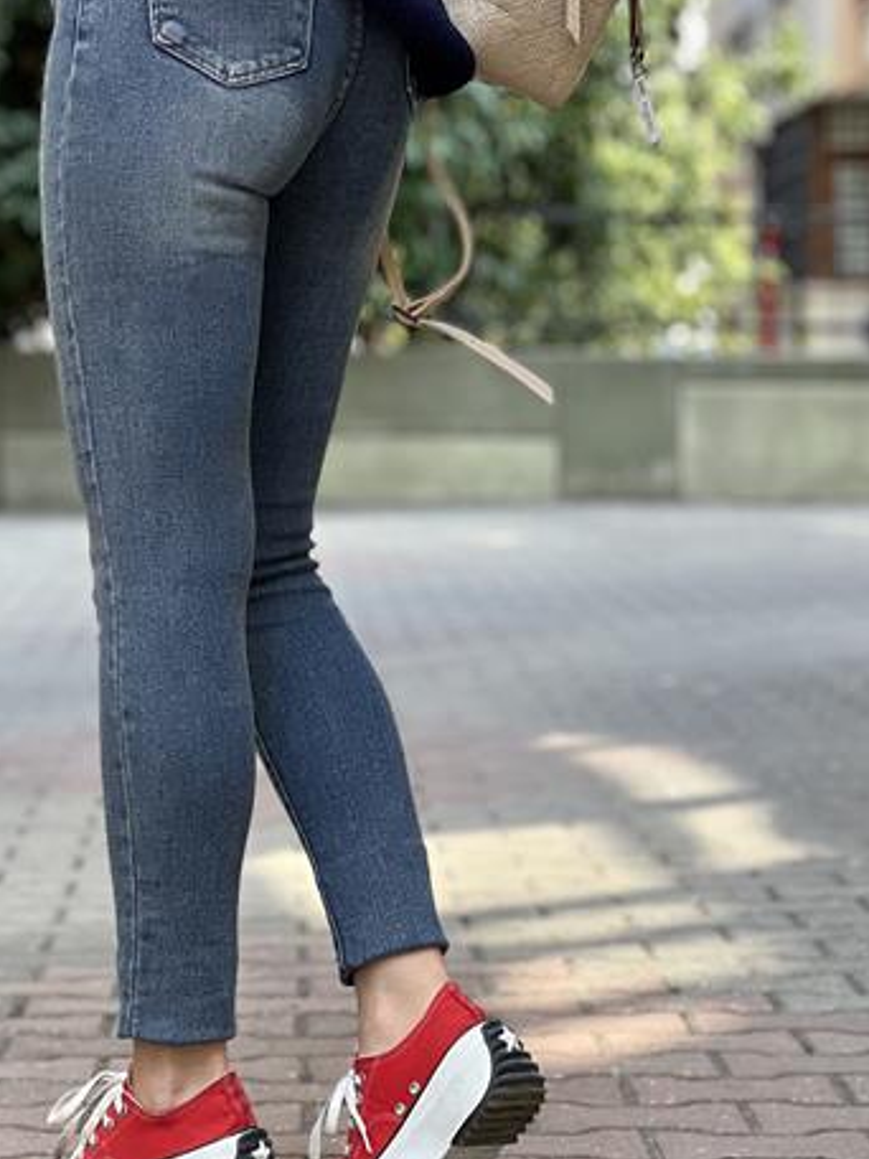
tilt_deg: -1.6
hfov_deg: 11.0
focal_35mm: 135
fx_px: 4519
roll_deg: -0.4
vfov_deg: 14.6
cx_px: 213
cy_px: 590
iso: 50
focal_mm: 9
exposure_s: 1/121
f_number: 2.8
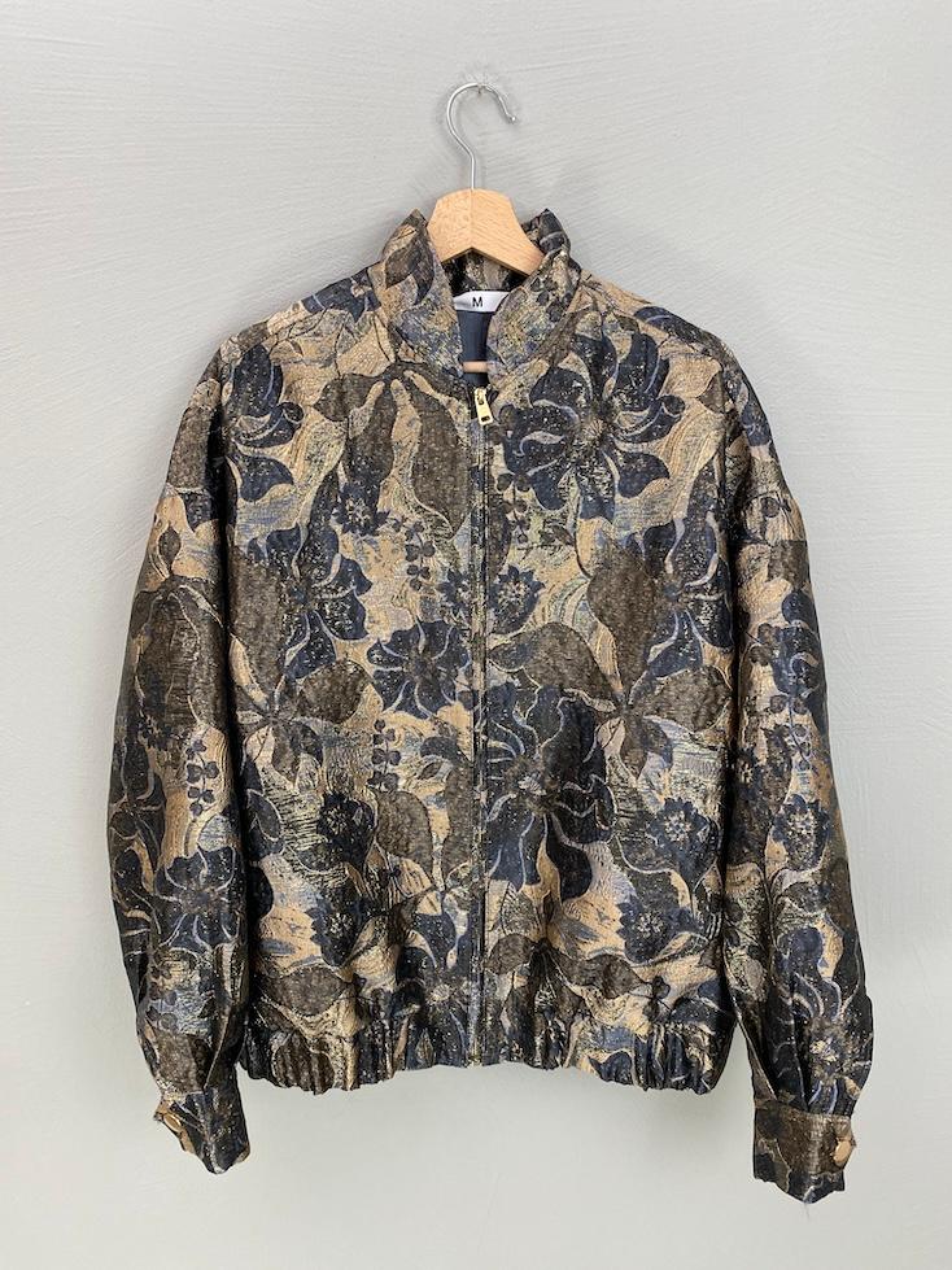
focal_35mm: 26
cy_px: 635
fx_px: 954
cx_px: 476
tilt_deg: -12.2
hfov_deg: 53.1
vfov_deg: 67.3
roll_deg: -0.5
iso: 100
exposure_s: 1/100
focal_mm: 4.25
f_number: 1.8
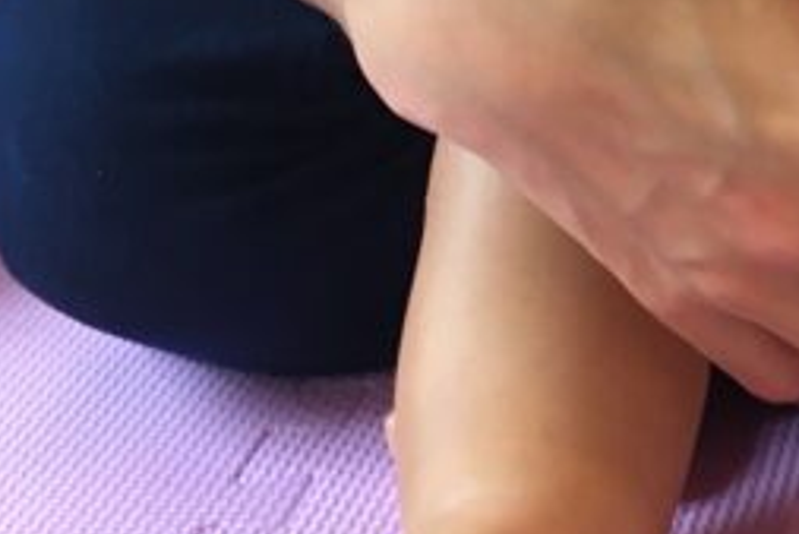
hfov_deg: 16.1
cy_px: 70
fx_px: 2709
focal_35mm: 122
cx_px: 982
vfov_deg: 11.2
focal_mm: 4.15
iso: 50
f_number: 2.2
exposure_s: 1/30
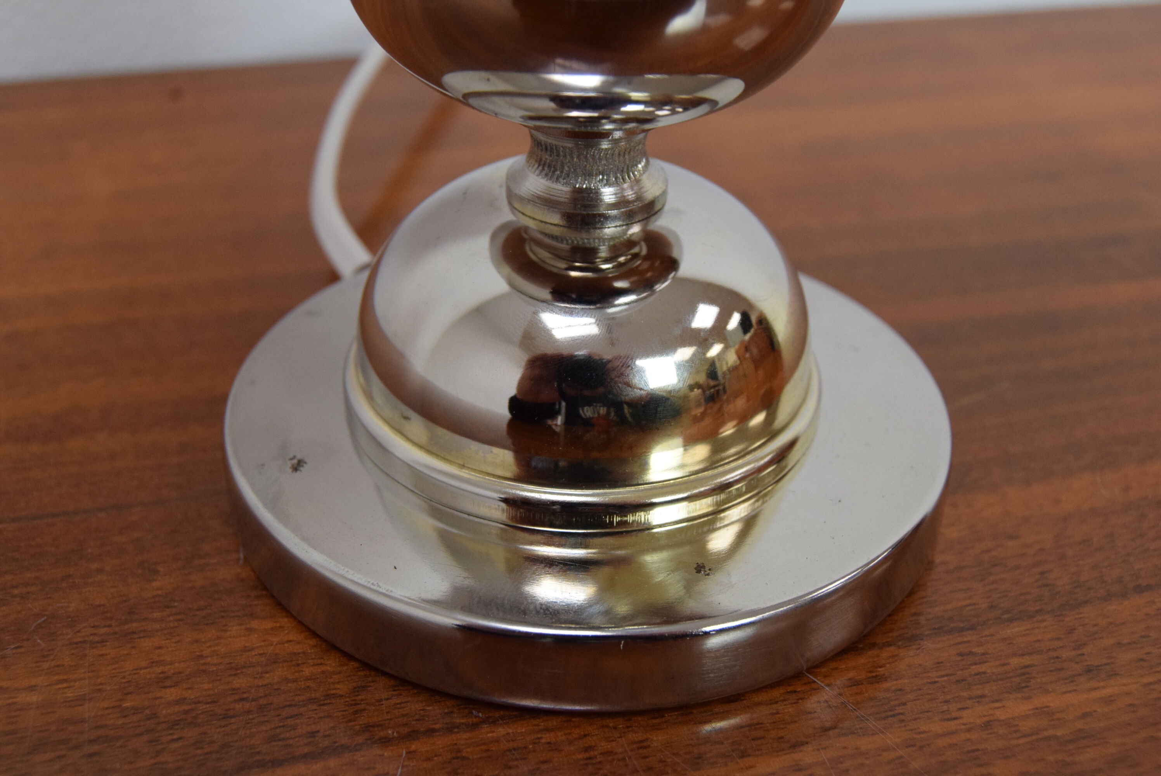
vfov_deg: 28.1
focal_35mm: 48
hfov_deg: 41.1
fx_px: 1549
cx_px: 580
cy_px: 388
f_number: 7.1
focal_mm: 32
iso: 1600
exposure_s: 1/200
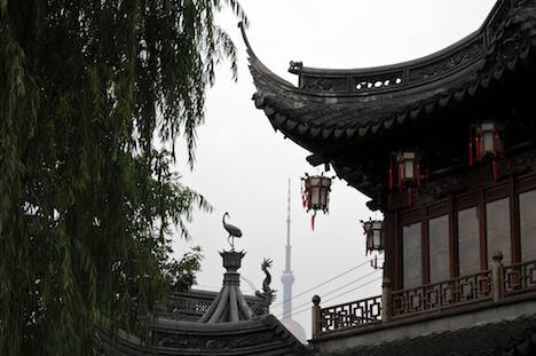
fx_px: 1450
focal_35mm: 98
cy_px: 178
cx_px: 268
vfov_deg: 14.0
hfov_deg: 20.9
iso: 200
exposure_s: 1/320
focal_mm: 65
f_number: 9
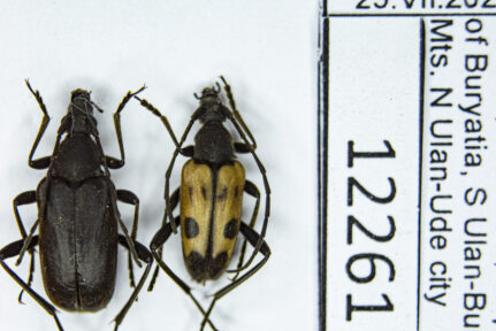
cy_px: 197
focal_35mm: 96
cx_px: 189
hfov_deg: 21.2
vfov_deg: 14.3
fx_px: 1324
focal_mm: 46
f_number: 5.6
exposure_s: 1/125
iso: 200
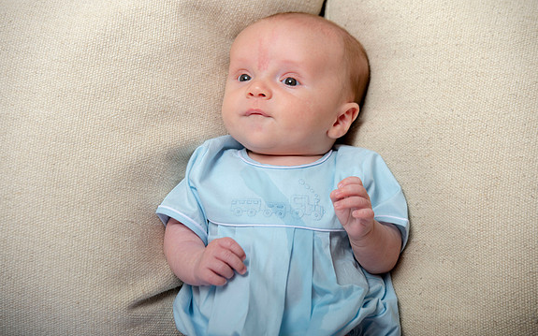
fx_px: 2184
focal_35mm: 149
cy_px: 172
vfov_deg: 8.8
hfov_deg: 14.0
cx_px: 270
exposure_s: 1/200
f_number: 5.6
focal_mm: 145
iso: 250
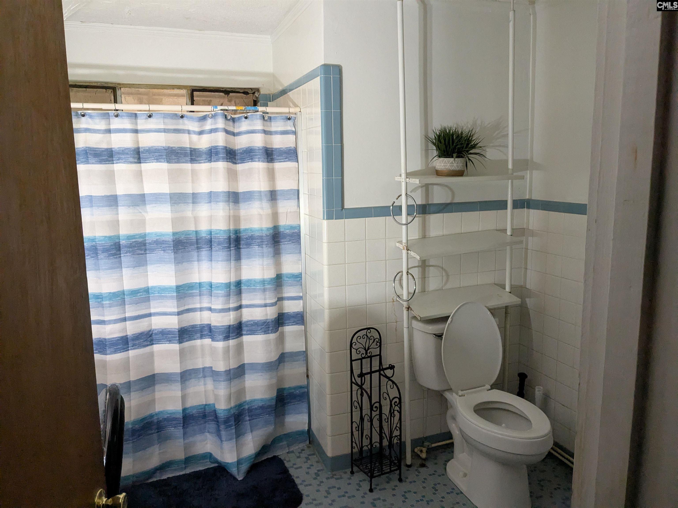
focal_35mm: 27
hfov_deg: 65.3
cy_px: 254
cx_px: 339
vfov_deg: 51.4
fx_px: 529
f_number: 1.73
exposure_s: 1/120
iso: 1495
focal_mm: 4.38
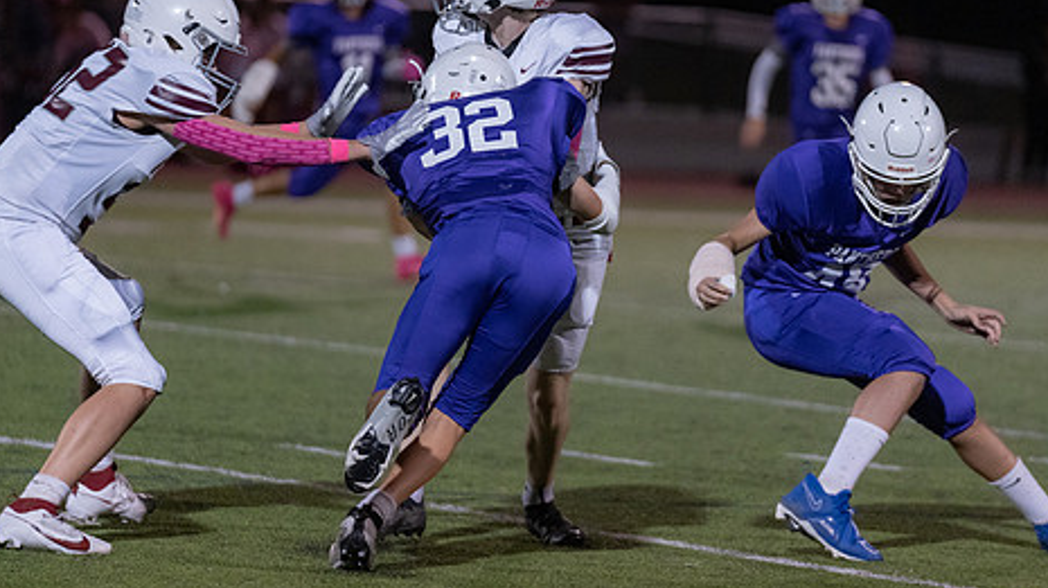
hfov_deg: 7.5
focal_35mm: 286
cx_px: 487
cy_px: 229
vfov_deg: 4.2
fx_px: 7943
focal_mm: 186
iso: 3200
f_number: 2.8
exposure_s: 1/1250
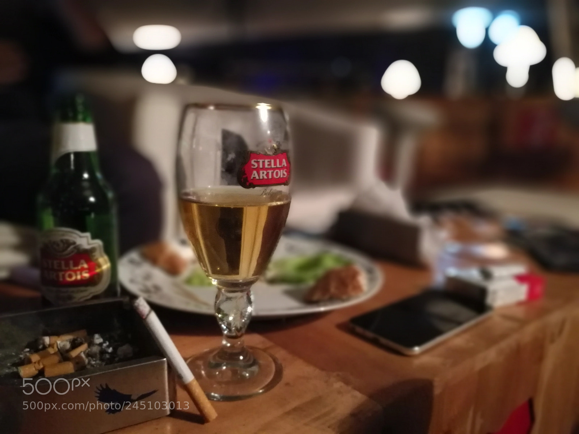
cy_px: 217
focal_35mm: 27
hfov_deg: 65.3
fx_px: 452
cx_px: 290
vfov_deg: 51.4
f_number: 0.95
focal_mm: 4.5
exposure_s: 1/16.7
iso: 1600
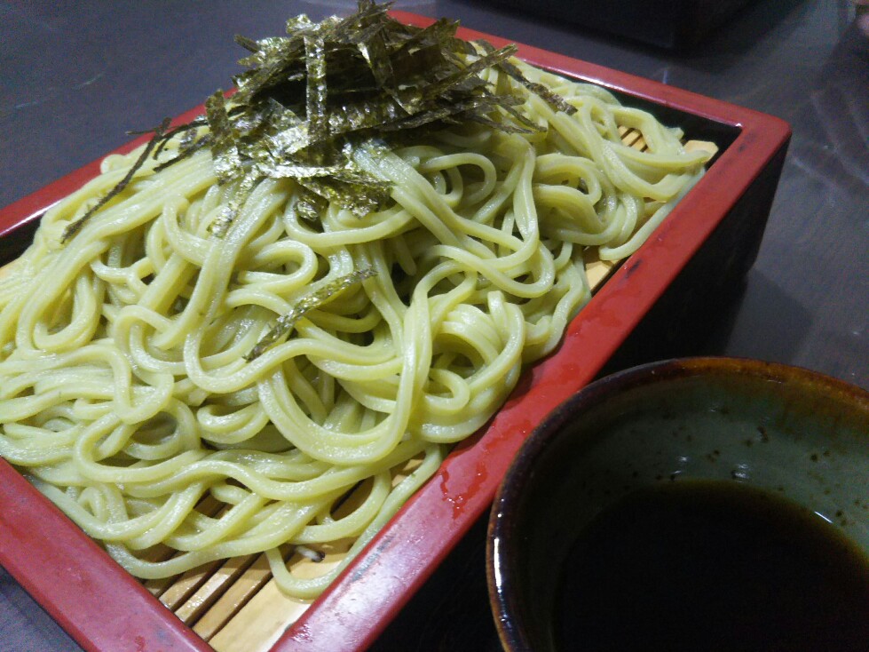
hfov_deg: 60.0
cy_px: 326
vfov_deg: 46.8
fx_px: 753
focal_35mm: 30
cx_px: 434
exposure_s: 1/30
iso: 200
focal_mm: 4
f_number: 2.2
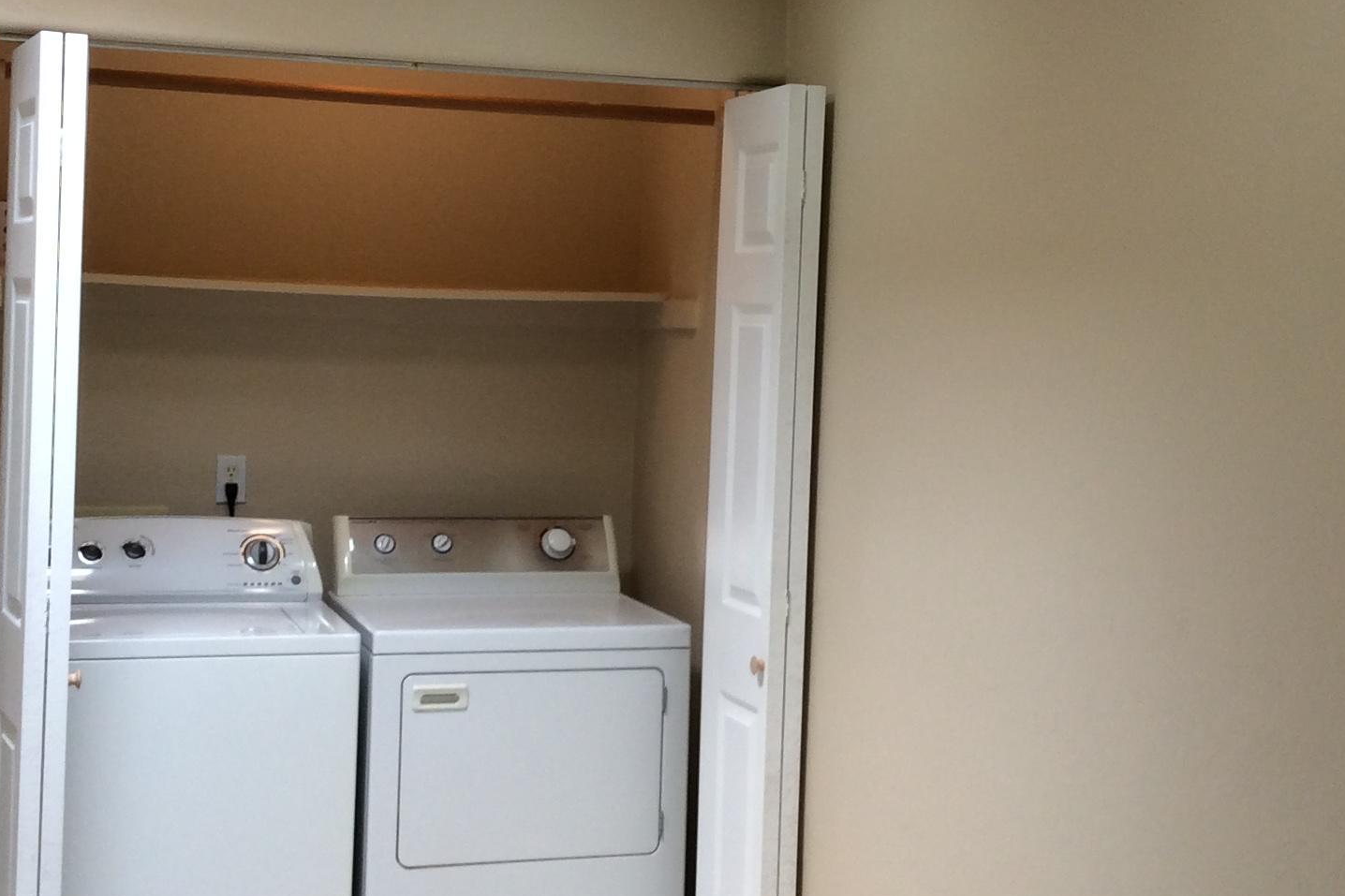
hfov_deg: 33.4
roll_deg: -1.1
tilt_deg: +0.1
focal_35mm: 60
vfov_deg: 22.6
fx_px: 2241
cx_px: 710
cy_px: 407
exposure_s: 1/60
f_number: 2.4
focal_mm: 3.3
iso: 40
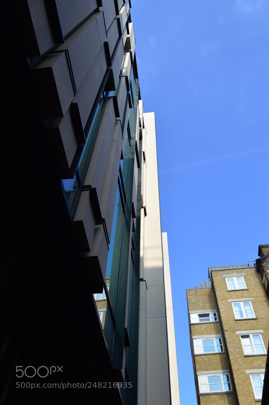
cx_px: 134
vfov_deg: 57.3
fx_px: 370
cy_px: 202
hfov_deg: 39.9
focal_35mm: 33
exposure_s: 1/320
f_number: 9
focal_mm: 22
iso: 200
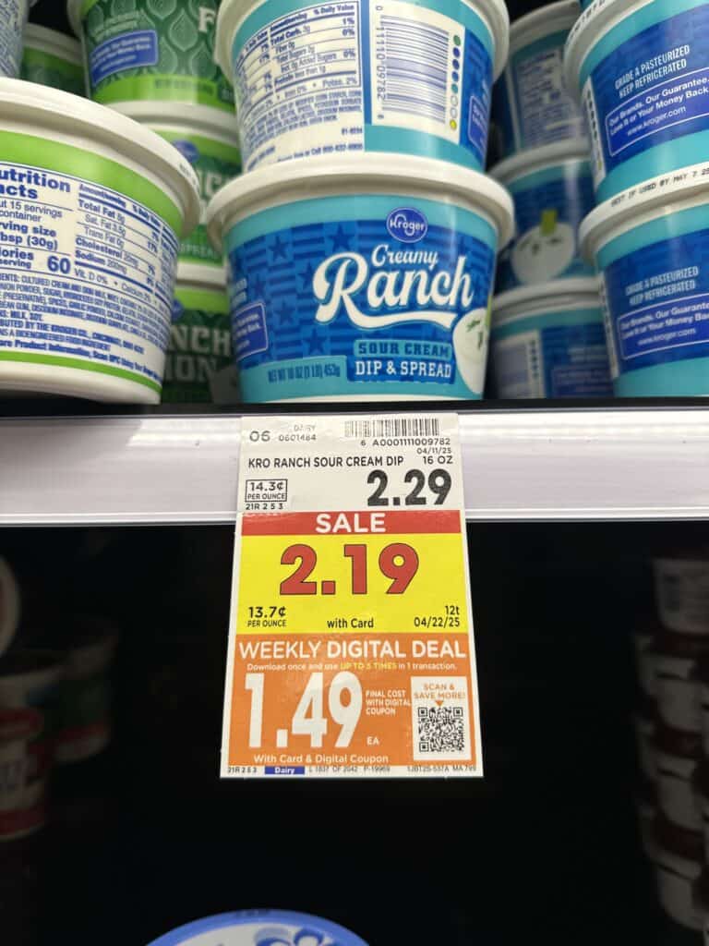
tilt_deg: +3.1
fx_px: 655
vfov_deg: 71.6
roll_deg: +1.6
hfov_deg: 56.8
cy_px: 473
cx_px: 354
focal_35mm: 24
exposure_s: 1/120
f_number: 1.78
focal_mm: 6.86
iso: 64
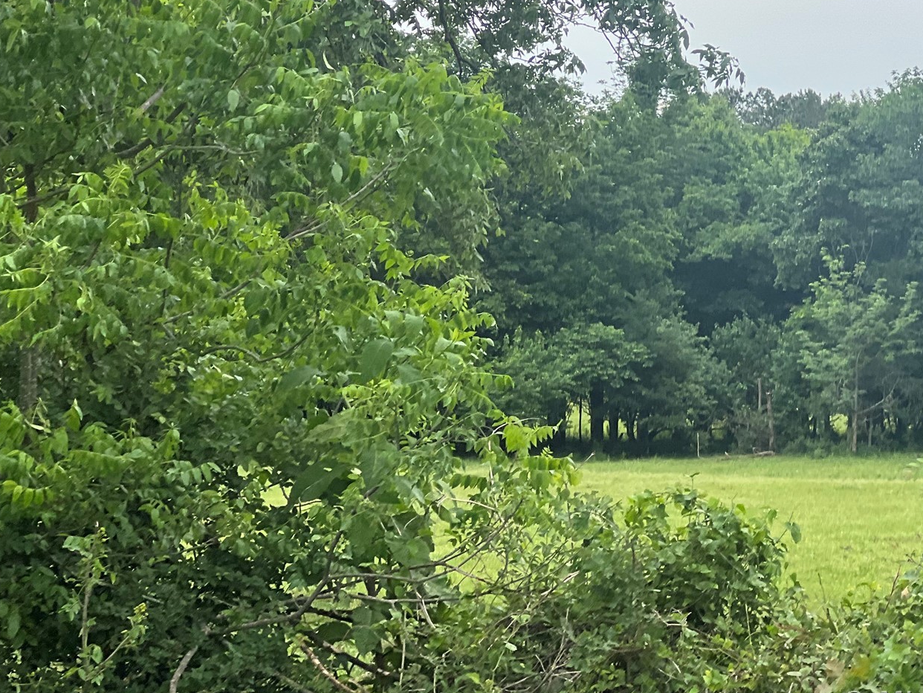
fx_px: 3174
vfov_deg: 12.4
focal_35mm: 119
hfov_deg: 16.5
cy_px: 192
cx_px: 607
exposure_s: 1/252
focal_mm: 9
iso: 25
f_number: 2.8
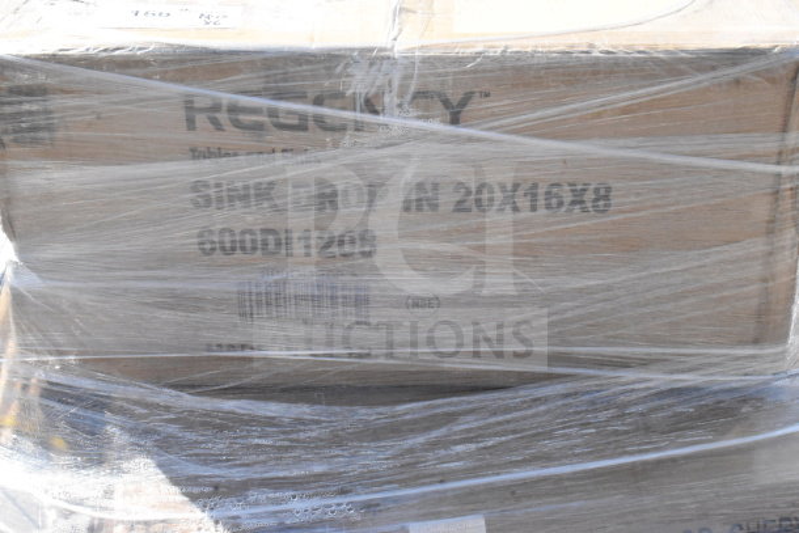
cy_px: 266
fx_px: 1332
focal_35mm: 60
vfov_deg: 22.6
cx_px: 400
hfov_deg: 33.4
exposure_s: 1/1250
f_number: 22
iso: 6400
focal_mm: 40
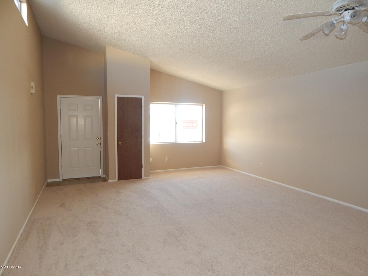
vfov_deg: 61.1
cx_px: 184
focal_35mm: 22
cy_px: 138
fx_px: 234
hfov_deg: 76.4
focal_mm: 4
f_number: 3
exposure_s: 1/30
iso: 140
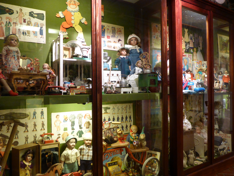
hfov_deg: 63.4
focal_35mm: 28
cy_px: 88
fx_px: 189
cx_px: 117
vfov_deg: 49.7
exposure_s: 1/13
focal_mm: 4.9
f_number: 3.3
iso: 400
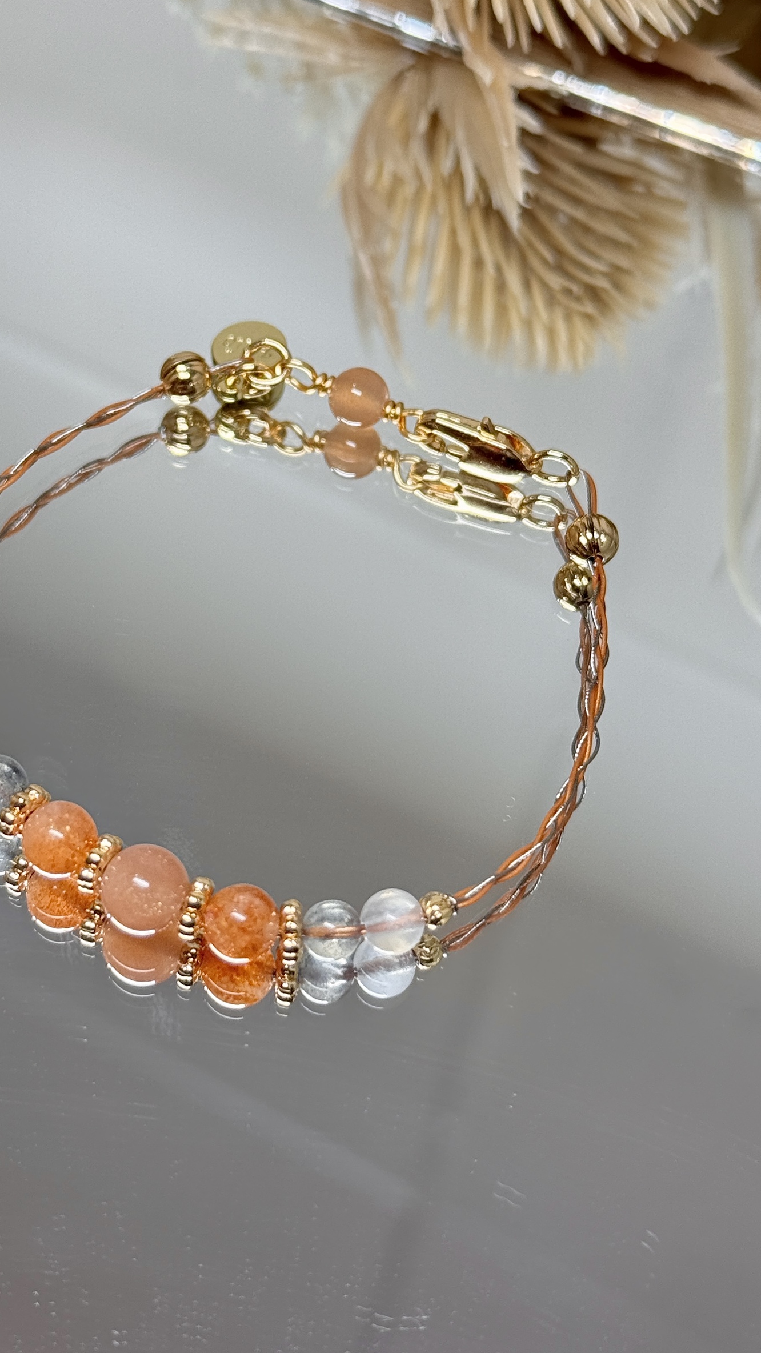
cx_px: 272
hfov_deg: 22.6
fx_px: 1901
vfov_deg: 39.2
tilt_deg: -56.6
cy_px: 672
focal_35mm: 53
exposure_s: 1/282
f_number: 1.78
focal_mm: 6.76
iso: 100
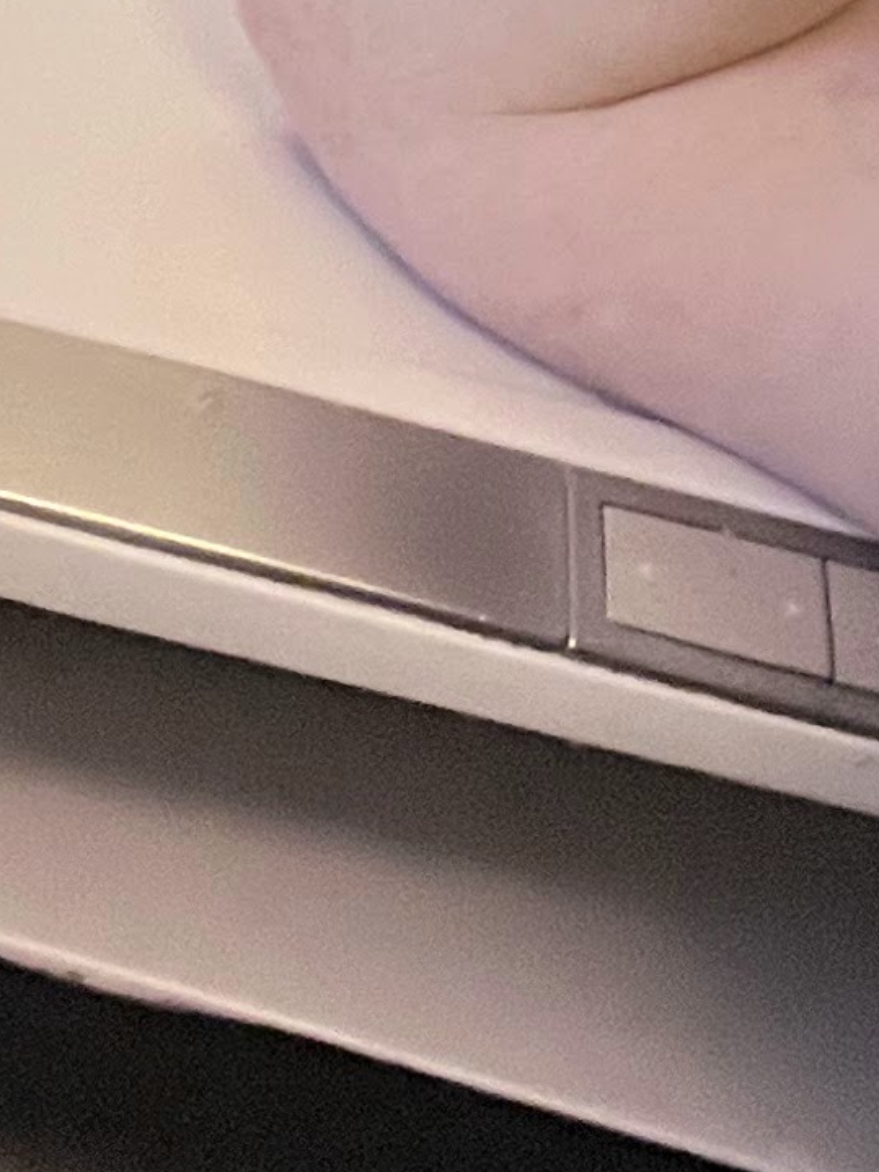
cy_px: -877
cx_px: 825
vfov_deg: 13.8
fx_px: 4369
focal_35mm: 129
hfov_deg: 11.4
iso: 500
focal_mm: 2.71
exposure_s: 1/28
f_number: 2.2
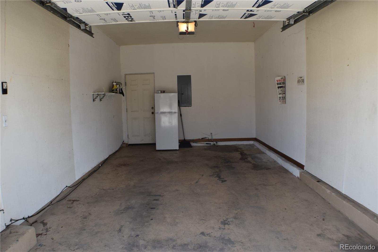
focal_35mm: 36
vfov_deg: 36.9
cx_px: 189
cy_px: 126
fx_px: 378
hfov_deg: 53.1
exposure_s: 1/200
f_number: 7.1
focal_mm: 24
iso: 400
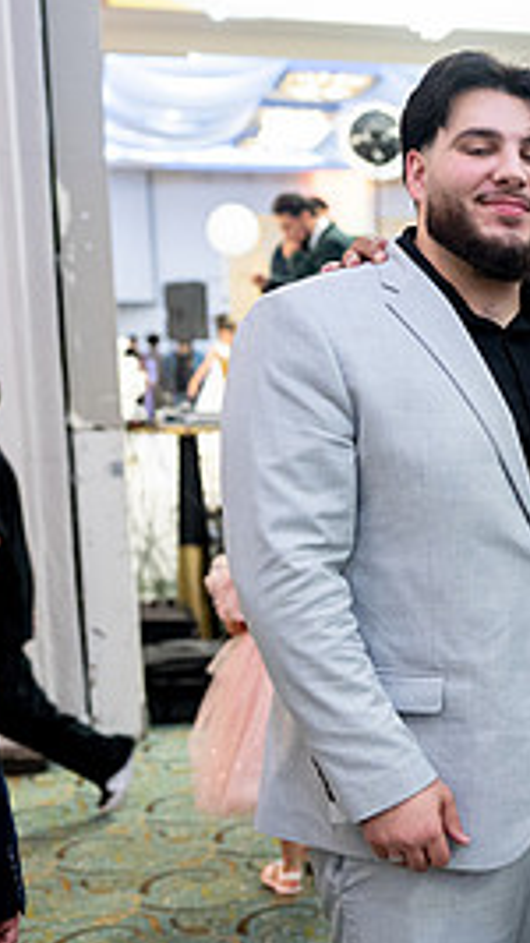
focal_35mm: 66
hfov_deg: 16.6
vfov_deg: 31.6
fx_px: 1651
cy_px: 641
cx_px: 802
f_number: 2
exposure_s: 1/160
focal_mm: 29
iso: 2500
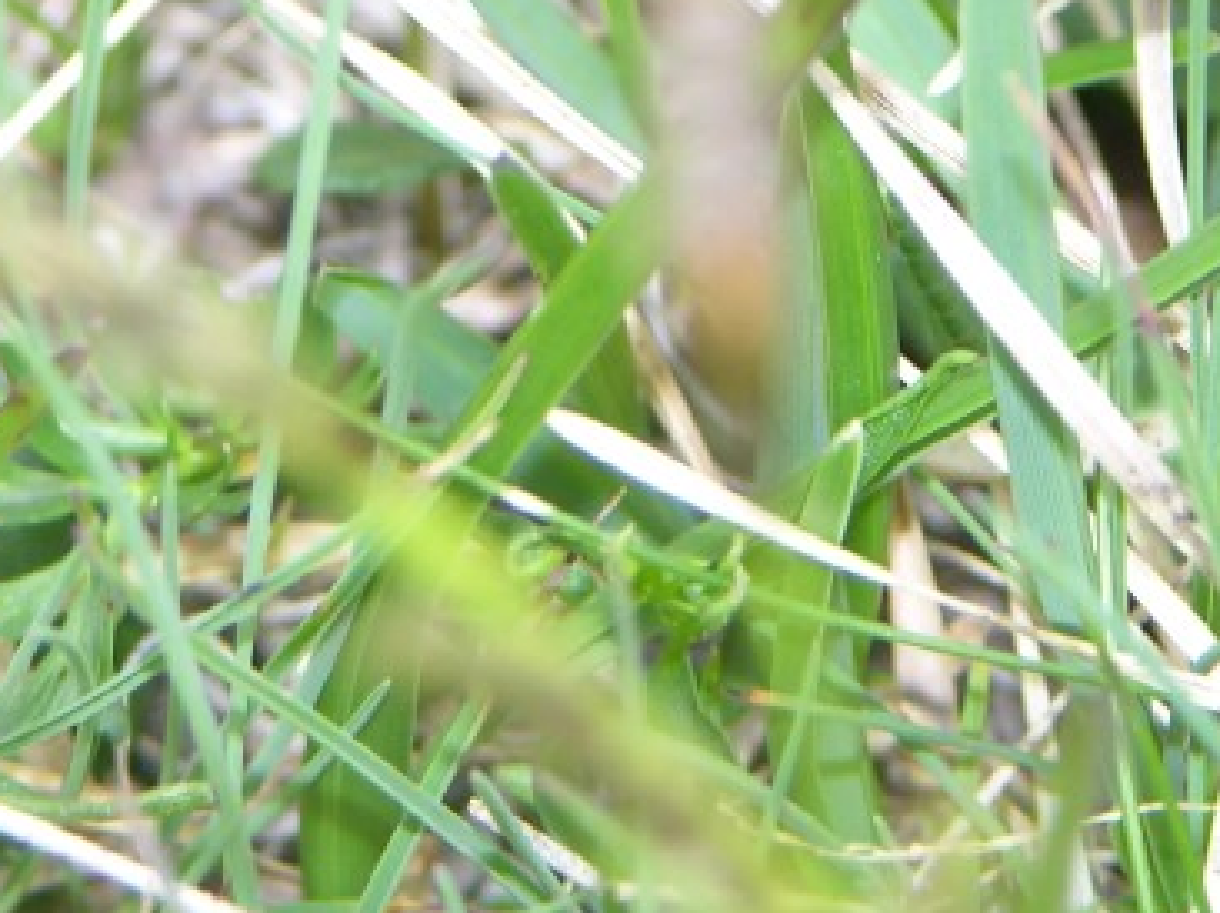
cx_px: 433
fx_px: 15779
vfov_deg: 3.3
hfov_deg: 4.4
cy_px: -330
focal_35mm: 448
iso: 50
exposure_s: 1/129
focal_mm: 41.1
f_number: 3.9
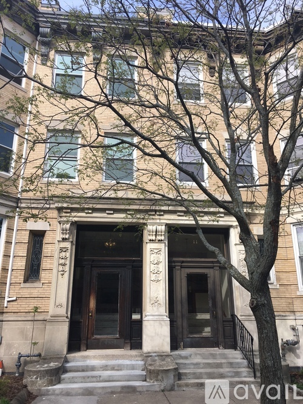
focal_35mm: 29
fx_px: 339
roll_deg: -0.1
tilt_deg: +15.3
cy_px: 202
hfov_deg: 48.2
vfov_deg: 61.7
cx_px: 152
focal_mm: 4.15
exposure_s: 1/769
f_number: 2.2
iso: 25
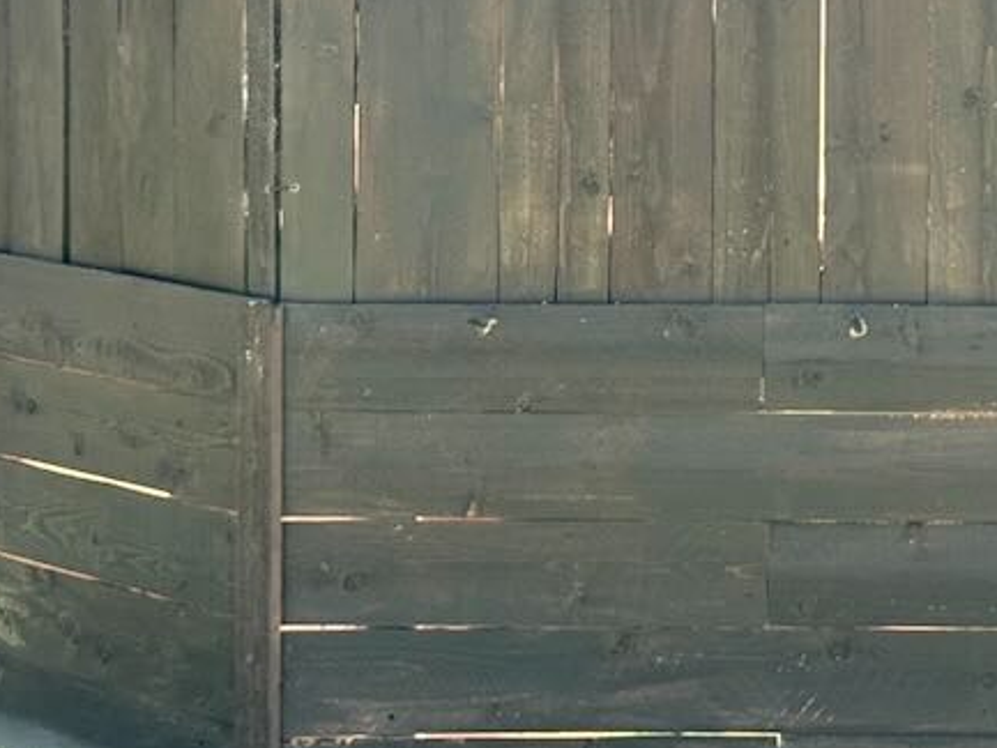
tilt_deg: -6.1
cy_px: -64
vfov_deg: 10.3
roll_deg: -1.7
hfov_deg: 13.4
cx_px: 1278
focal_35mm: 142
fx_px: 4091
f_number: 1.78
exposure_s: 1/540
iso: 64
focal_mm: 6.76
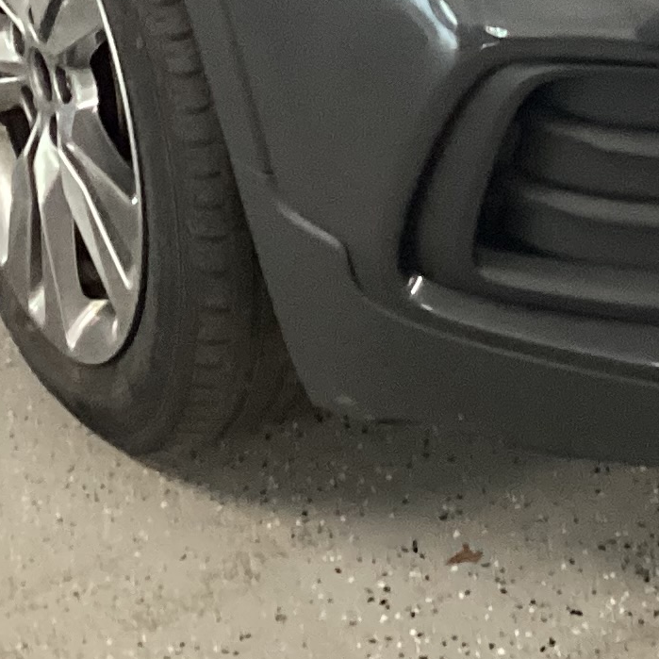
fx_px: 2757
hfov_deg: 13.5
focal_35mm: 128
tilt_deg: -21.9
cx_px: 583
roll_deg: -0.6
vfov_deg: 12.6
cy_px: -482
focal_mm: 3.3
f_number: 2.4
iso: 250
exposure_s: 1/40
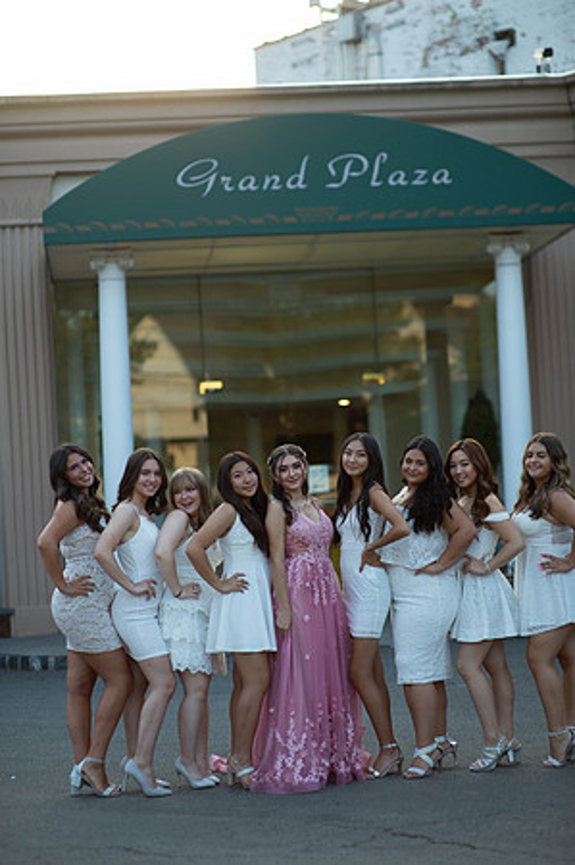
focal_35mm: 85
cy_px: 432
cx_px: 288
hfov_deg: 16.0
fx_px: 2041
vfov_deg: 23.9
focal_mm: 85
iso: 250
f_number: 2
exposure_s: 1/1000
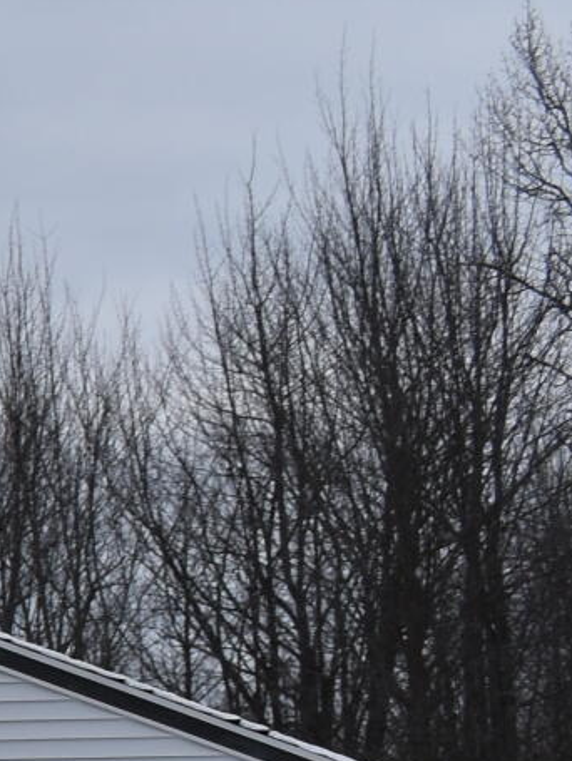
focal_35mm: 190
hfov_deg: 6.4
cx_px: -1724
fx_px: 4180
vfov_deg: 10.3
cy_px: 756
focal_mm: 20
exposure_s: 1/250
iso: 110
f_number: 8
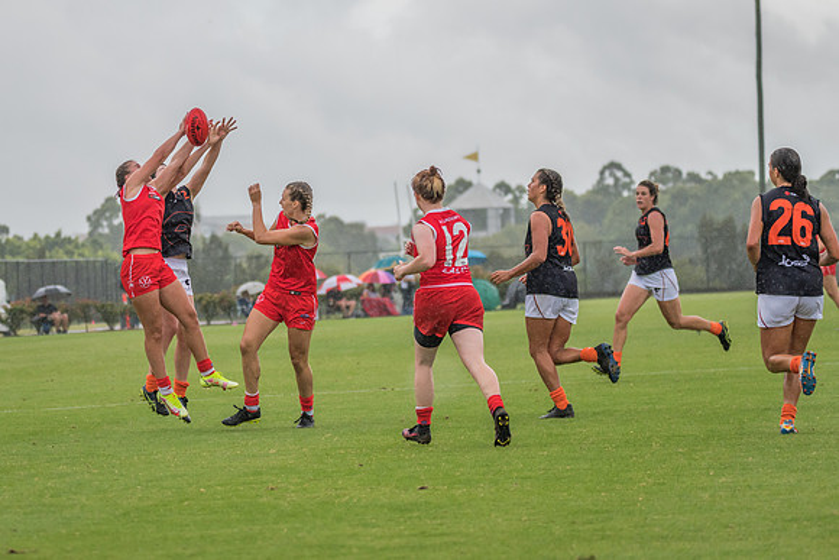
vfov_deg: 6.8
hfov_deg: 10.1
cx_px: 270
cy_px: 208
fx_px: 4744
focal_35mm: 204
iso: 500
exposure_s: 1/1250
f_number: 6.3
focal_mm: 150
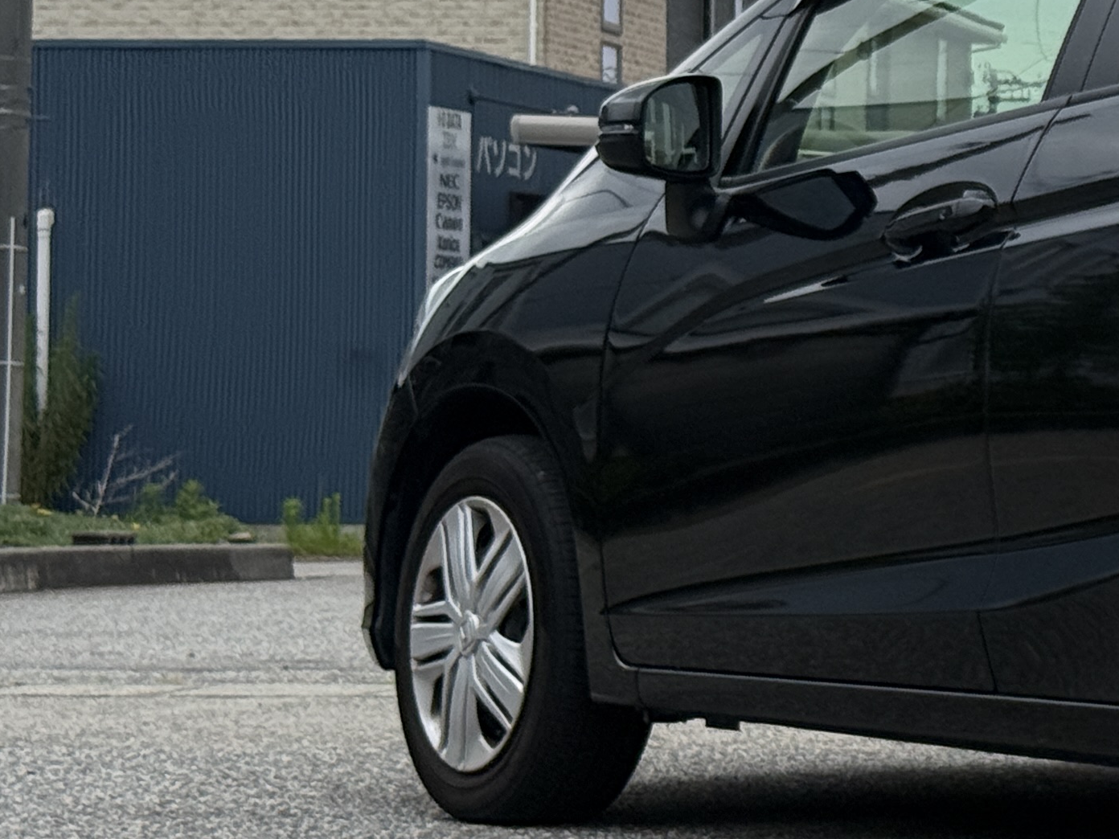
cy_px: 215
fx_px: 4493
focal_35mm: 139
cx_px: 1580
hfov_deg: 13.5
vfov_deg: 10.6
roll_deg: -0.1
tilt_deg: +2.5
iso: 64
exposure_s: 1/4329
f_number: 1.78
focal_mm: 6.76
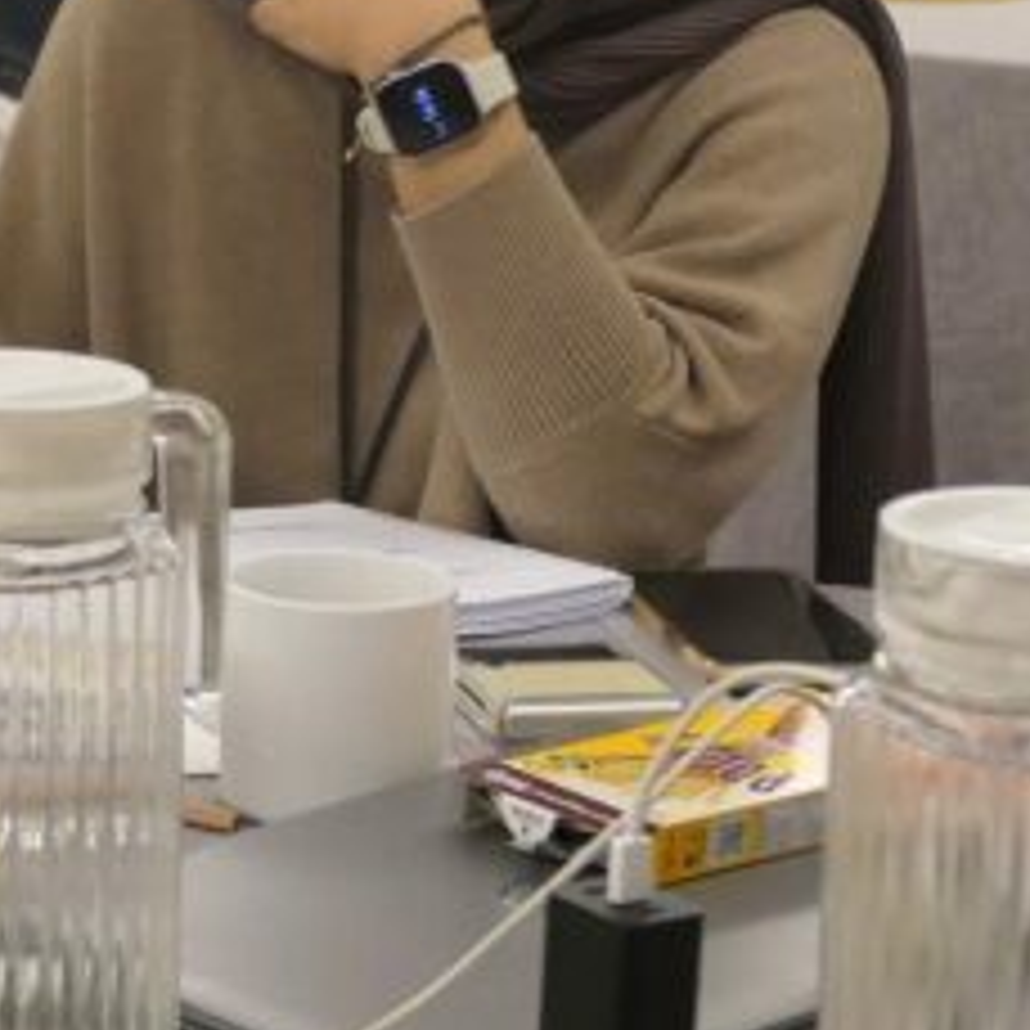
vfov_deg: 12.9
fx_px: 4477
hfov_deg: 12.6
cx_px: -445
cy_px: -115
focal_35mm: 133
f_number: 2.8
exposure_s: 1/80
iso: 1000
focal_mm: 12.8
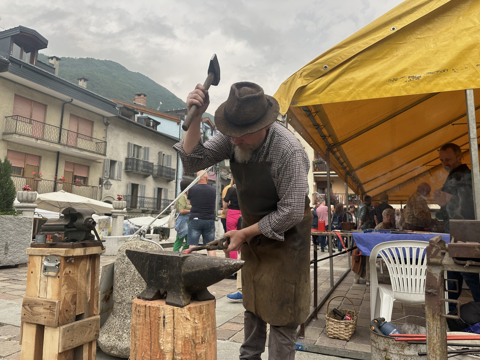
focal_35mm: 24
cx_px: 240
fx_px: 333
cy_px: 180
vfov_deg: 56.8
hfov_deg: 71.6
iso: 80
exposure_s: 1/1517
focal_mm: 6.86
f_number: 1.78
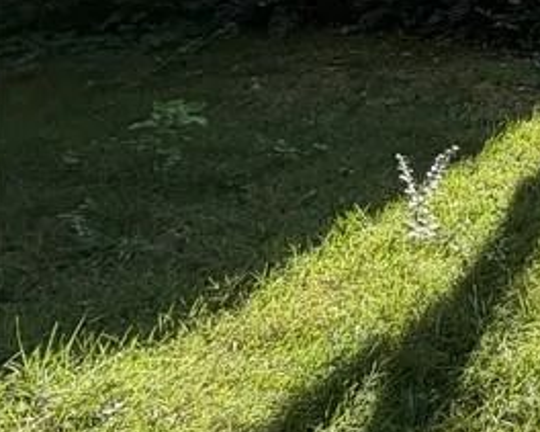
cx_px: 1037
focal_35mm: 53
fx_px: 847
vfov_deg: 24.6
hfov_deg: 20.4
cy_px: -141
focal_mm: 2.22
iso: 40
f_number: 2.2
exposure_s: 1/240
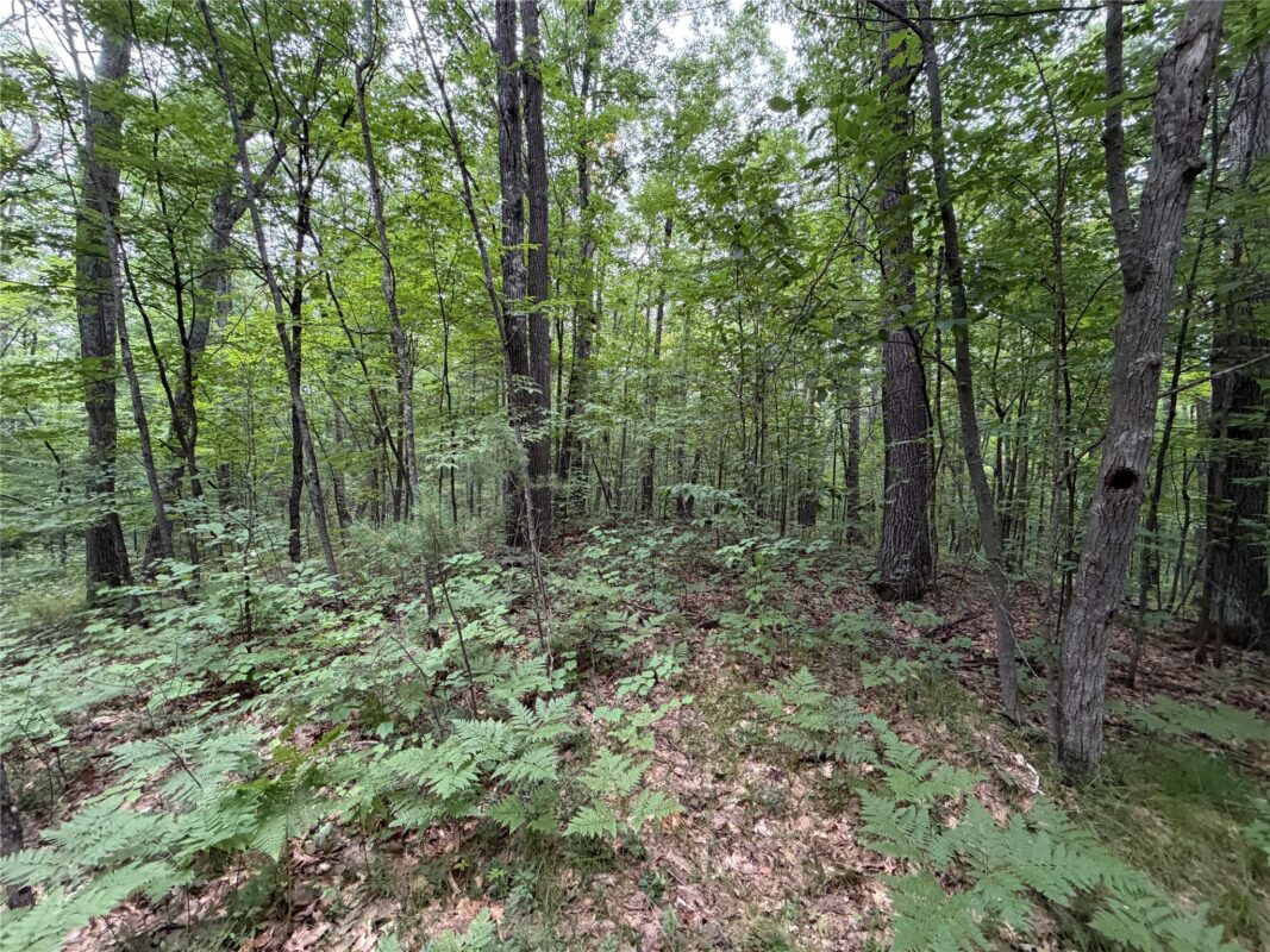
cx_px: 635
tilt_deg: -0.9
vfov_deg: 85.7
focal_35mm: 14
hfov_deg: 102.1
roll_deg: -0.7
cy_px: 476
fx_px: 514
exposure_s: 1/77
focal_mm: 2.22
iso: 320
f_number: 2.2
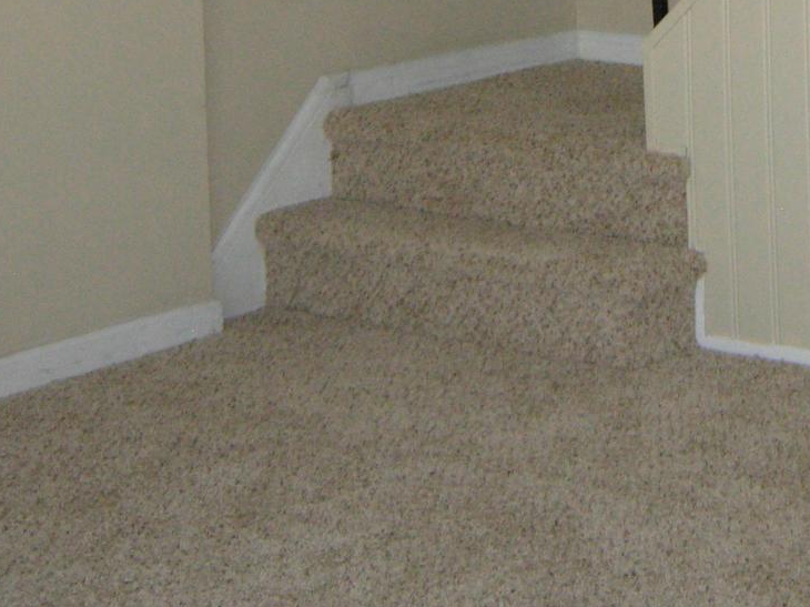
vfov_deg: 14.0
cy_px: -190
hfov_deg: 18.9
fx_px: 2363
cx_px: 802
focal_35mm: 101
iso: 163
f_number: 2.7
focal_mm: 7.5
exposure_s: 1/148
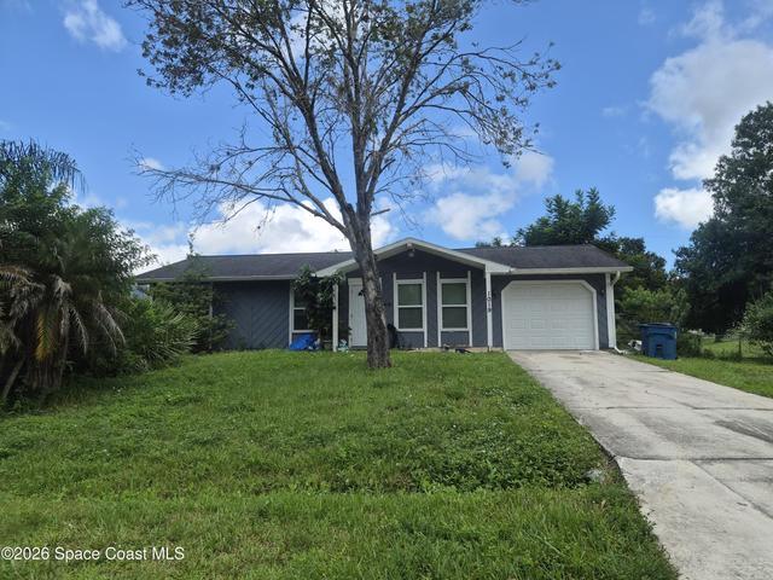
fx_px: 514
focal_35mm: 23
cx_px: 386
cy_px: 290
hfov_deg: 73.9
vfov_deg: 58.9
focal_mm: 5.4
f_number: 1.8
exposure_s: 1/4048
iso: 80
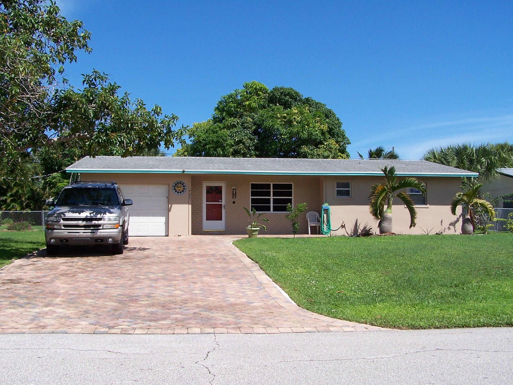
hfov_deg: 46.8
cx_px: 256
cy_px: 192
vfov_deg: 36.0
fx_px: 593
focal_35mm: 40
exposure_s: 1/350
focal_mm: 6.7
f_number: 5.6
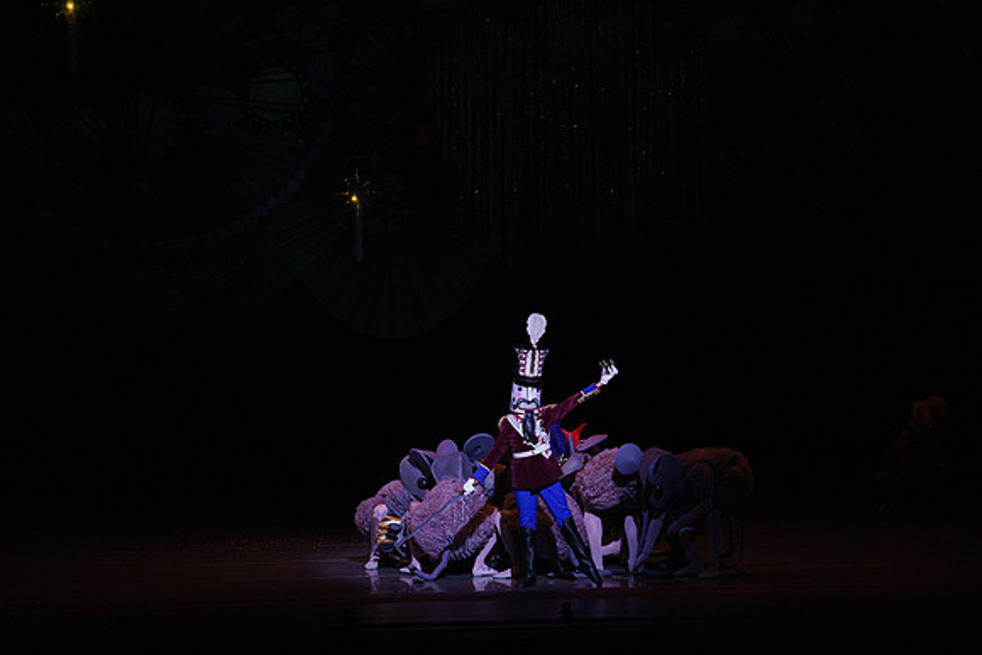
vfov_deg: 8.1
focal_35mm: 170
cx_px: 491
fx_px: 4638
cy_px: 328
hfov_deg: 12.1
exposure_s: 1/320
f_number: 7.1
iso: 5000
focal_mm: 170
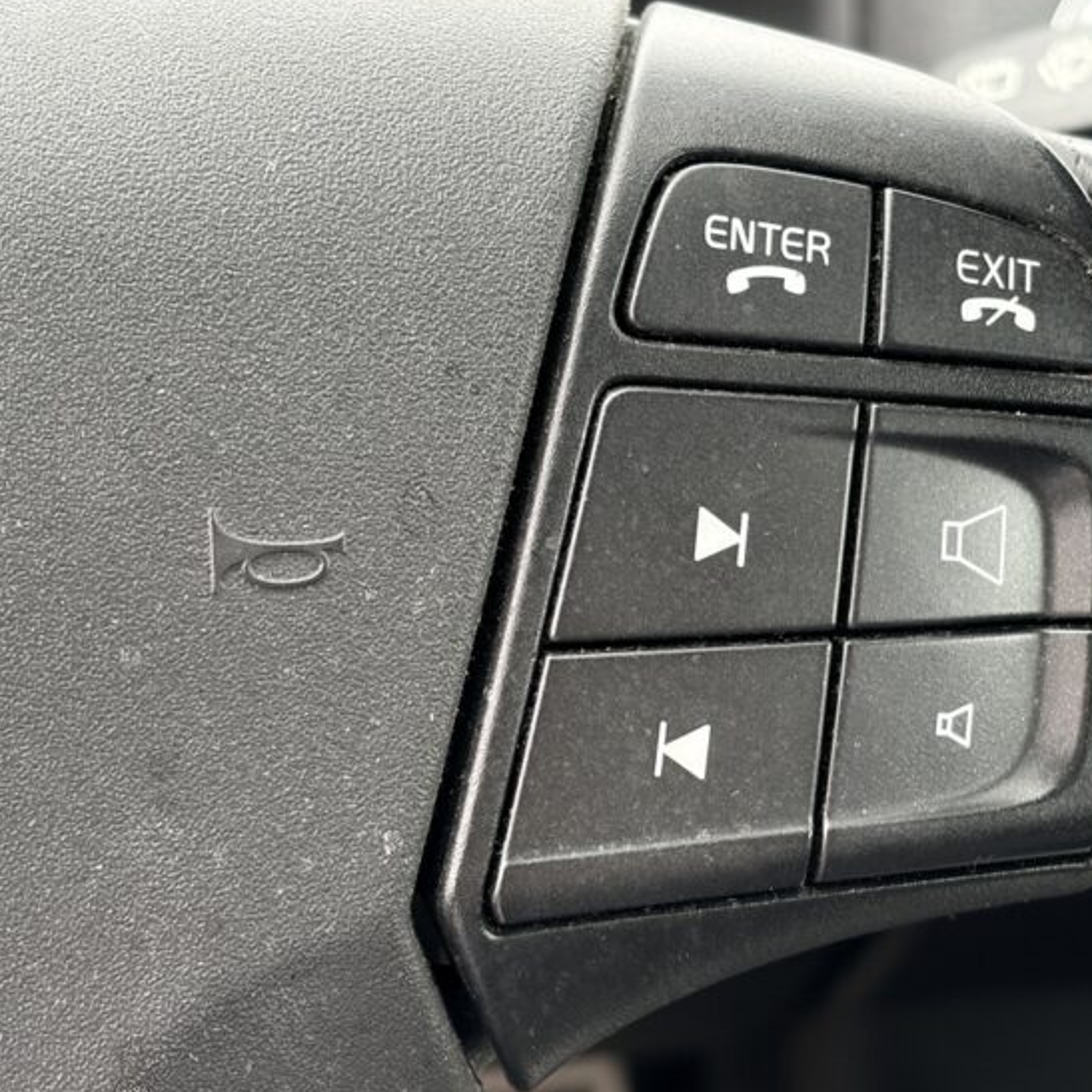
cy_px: 519
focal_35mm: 86
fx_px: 3069
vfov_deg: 20.2
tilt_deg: -30.8
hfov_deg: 20.1
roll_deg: -2.1
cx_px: 769
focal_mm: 5.96
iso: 125
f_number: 1.6
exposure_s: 1/60
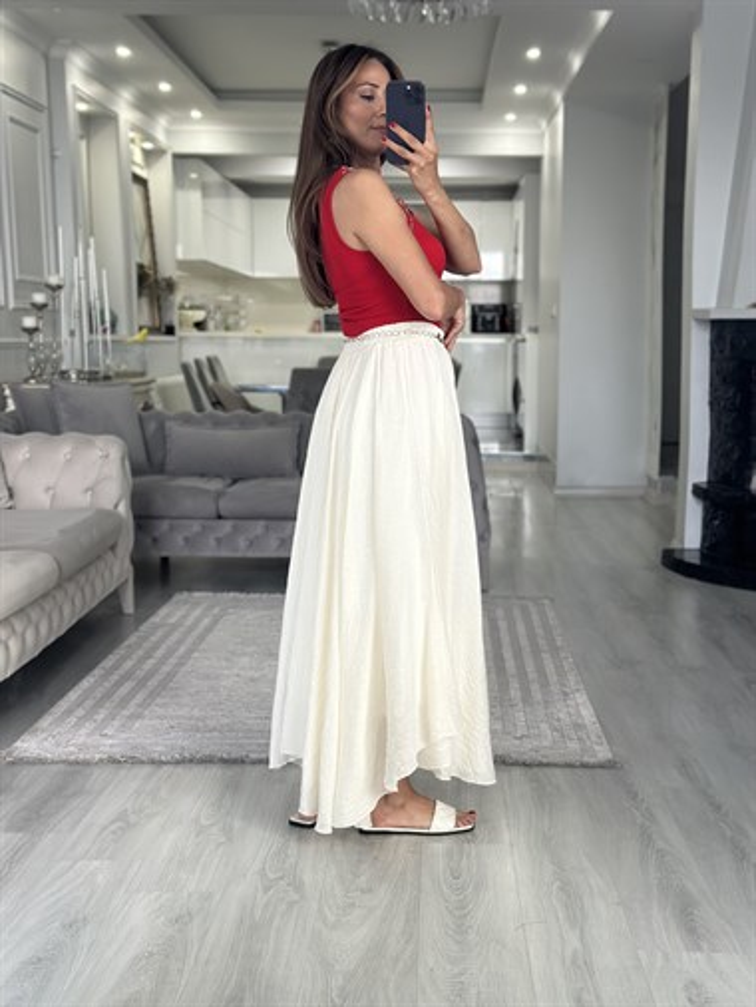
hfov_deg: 30.3
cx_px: 378
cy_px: 504
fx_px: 1397
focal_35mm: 48
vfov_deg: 39.6
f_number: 1.78
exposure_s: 1/60
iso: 200
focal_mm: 6.86
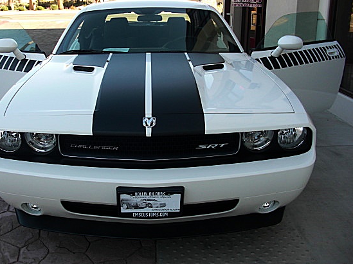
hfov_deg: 44.7
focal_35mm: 42
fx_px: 428
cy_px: 119
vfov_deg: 34.3
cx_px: 152
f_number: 2.8
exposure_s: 1/160
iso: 50
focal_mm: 6.3
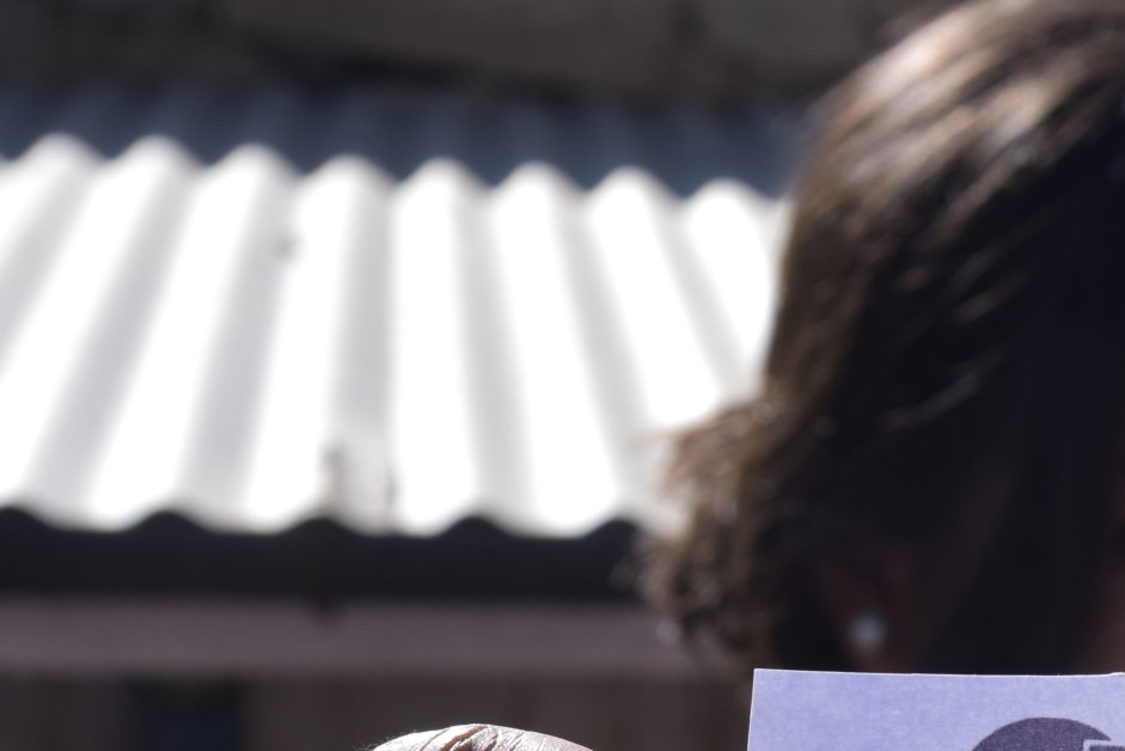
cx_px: 1291
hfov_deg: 14.7
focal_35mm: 136
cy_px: 911
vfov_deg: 9.9
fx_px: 4251
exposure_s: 1/400
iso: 400
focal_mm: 50
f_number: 10
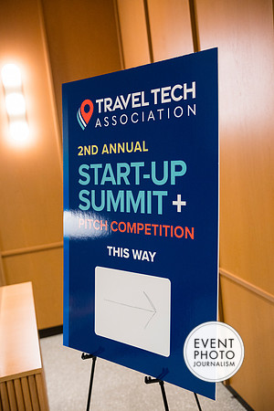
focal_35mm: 35
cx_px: 137
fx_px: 400
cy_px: 206
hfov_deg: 37.9
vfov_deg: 54.4
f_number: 3.2
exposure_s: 1/200
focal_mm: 35
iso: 3600
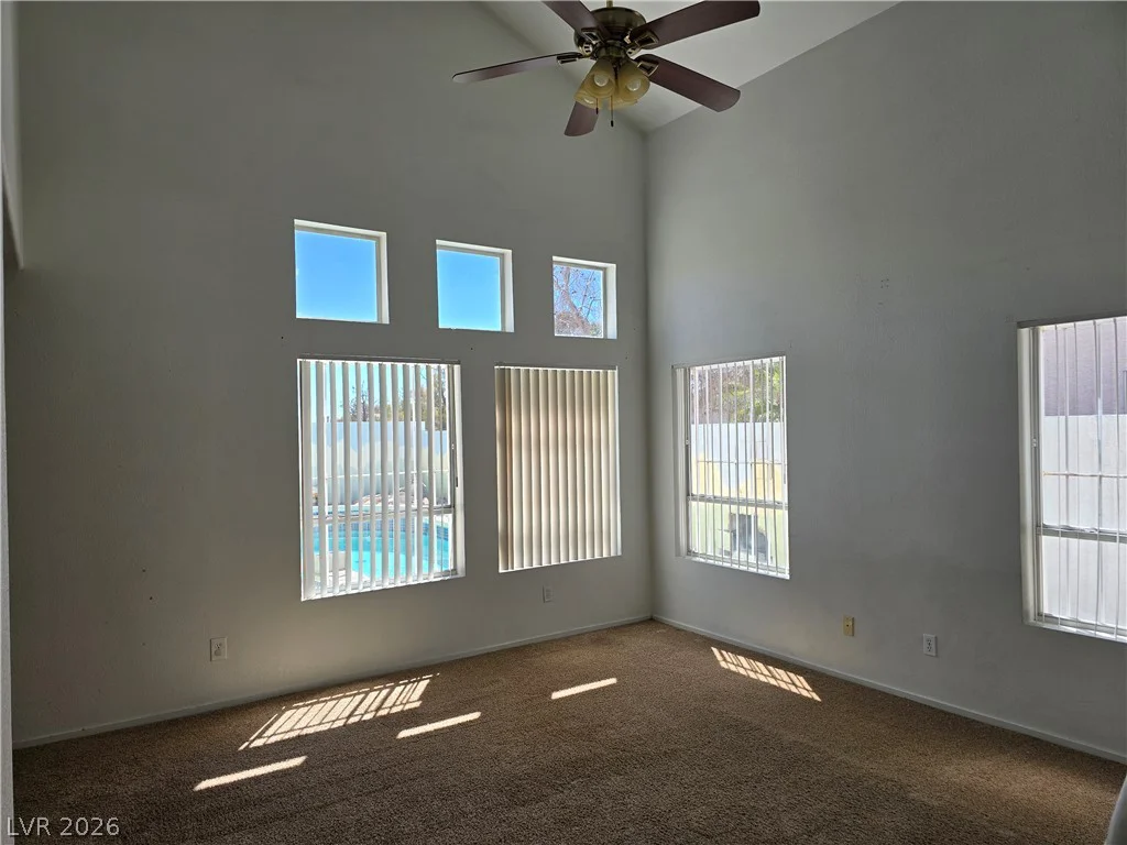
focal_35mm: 23
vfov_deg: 58.9
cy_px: 422
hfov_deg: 73.9
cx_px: 564
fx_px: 749
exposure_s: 1/309
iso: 12
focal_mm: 6.3
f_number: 1.7
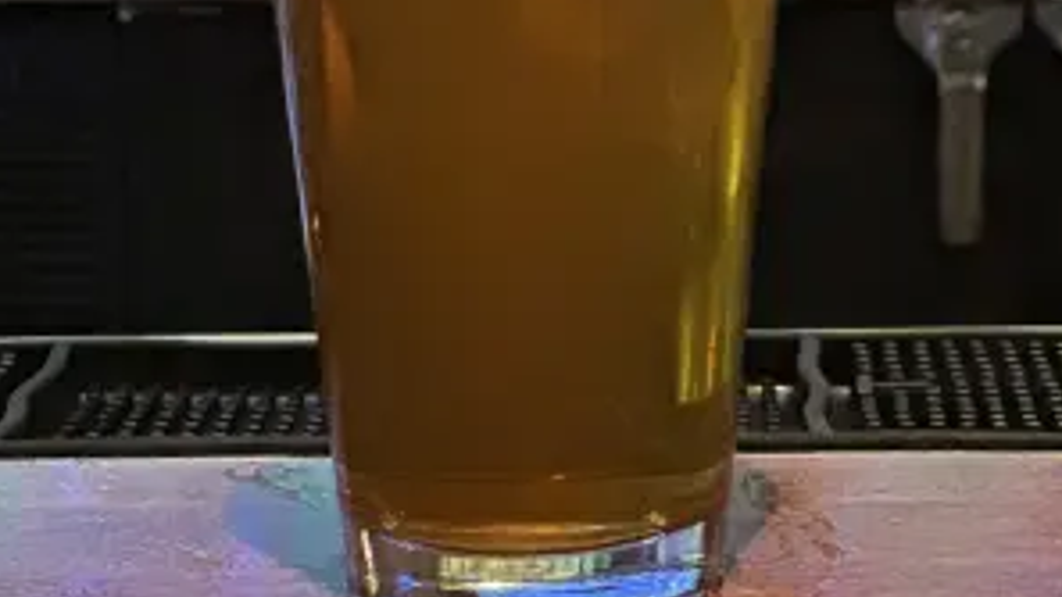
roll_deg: +0.4
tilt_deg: -10.5
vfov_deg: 10.7
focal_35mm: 113
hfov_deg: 18.9
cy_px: 111
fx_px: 3182
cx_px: 529
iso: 2000
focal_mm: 9
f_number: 2.8
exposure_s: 1/15
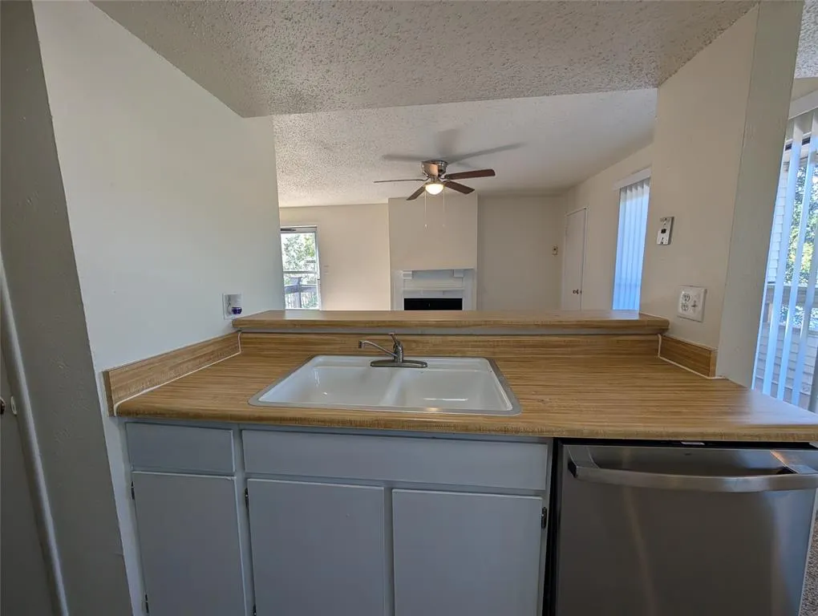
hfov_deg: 110.5
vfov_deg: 94.6
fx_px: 284
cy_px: 308
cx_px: 409
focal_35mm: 12
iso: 63
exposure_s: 1/183
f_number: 1.7
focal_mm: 2.02
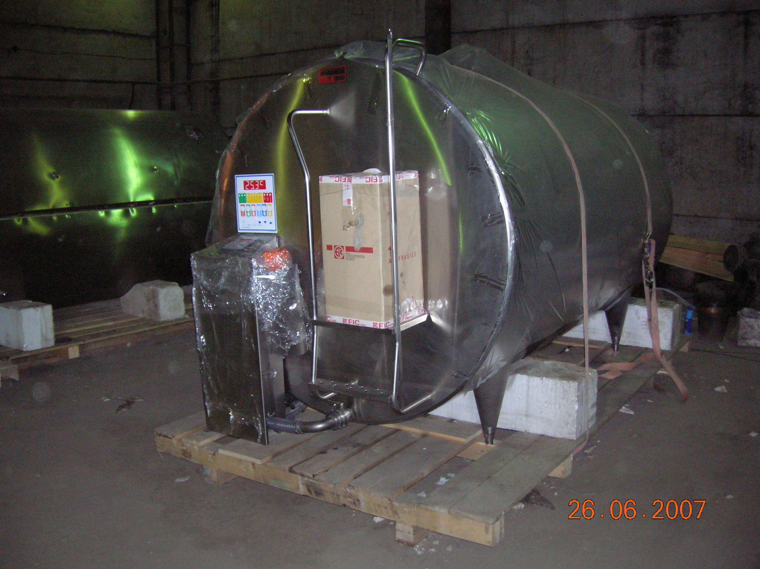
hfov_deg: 54.0
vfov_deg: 41.7
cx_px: 380
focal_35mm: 34
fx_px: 746
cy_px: 284
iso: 200
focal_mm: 5.7
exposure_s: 1/60.1
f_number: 2.9
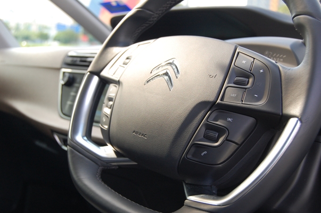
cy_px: 106
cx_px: 160
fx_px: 454
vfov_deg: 26.4
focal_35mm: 51
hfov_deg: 38.9
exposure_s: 1/125
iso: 400
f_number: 4.5
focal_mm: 34
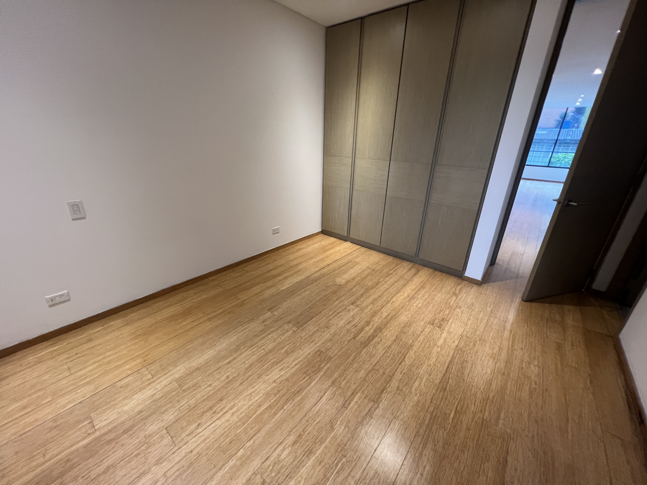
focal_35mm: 13
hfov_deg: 106.2
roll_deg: -2.2
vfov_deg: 89.9
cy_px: 242
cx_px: 324
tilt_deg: -22.4
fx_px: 243
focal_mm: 1.57
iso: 250
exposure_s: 1/60
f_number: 1.8
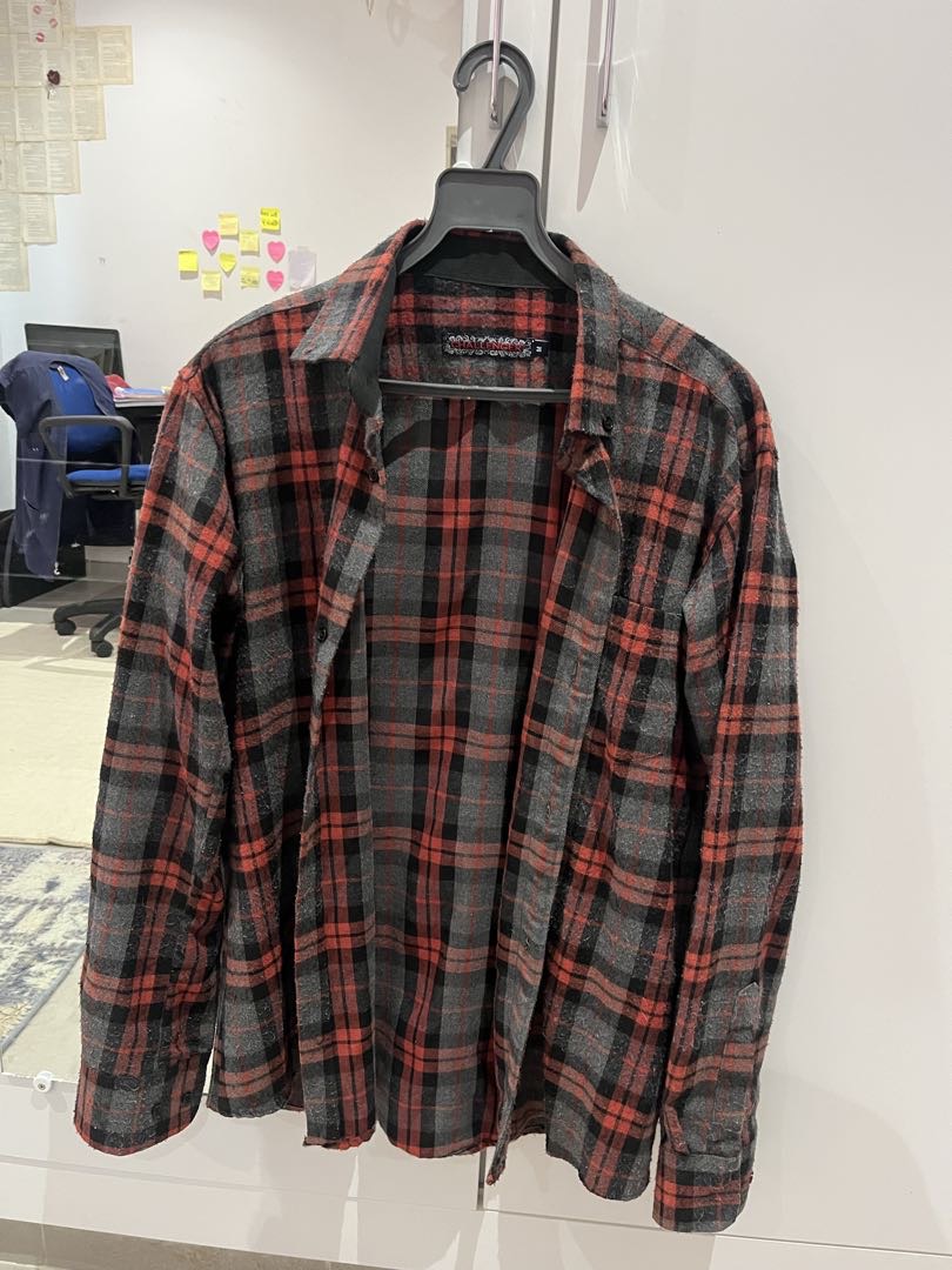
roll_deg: -2.3
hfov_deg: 53.1
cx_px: 476
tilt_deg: -15.3
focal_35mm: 26
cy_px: 635
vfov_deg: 67.3
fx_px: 953
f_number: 1.6
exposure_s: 1/50
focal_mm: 5.1
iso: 500
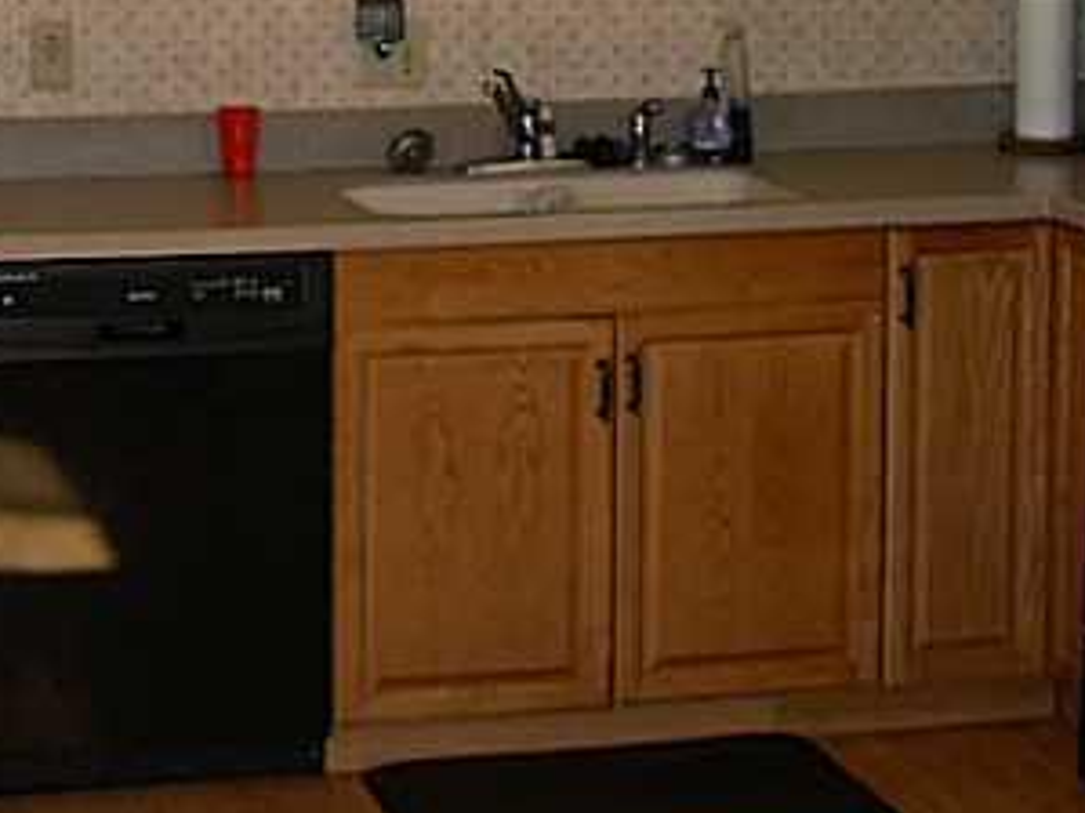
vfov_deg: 14.6
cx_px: 439
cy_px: -33
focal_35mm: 99
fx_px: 3102
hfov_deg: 19.8
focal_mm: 6.3
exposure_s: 1/45
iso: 100
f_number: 2.8
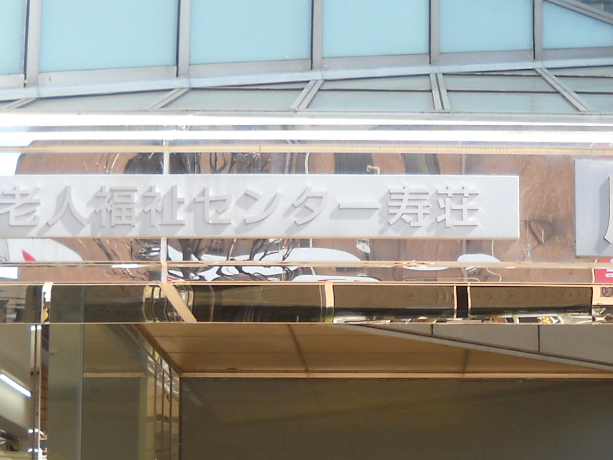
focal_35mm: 105
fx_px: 1859
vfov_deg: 13.9
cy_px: 434
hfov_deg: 18.5
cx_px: 522
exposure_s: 1/114
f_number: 3.1
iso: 64
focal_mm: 6.72
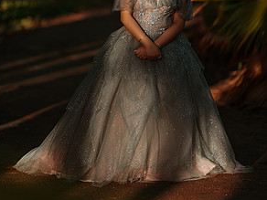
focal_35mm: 200
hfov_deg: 9.9
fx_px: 1543
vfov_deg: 7.4
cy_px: 43
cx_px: 131
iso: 100
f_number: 1.8
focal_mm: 135
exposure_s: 1/3200
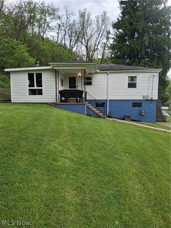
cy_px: 114
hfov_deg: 53.1
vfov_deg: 67.3
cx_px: 86
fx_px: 171
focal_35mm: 26
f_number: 1.8
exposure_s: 1/373
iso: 25
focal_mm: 3.98
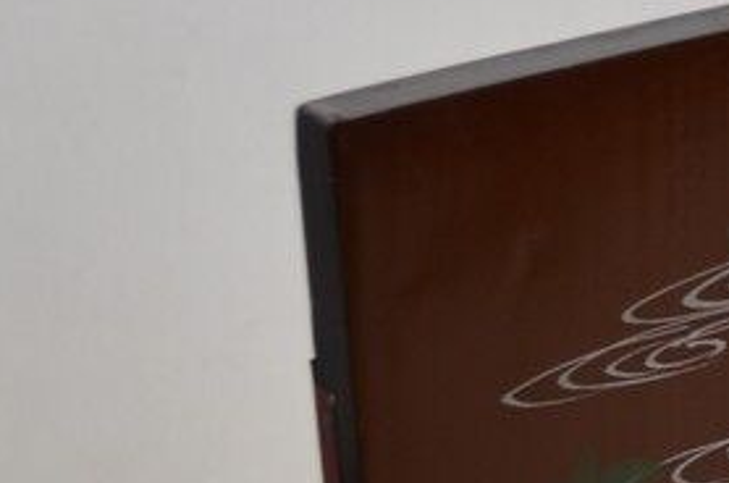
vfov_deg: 4.6
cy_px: 383
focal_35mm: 294
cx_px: 1817
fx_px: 5940
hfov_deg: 6.6
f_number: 5
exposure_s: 1/60
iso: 100
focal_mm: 34
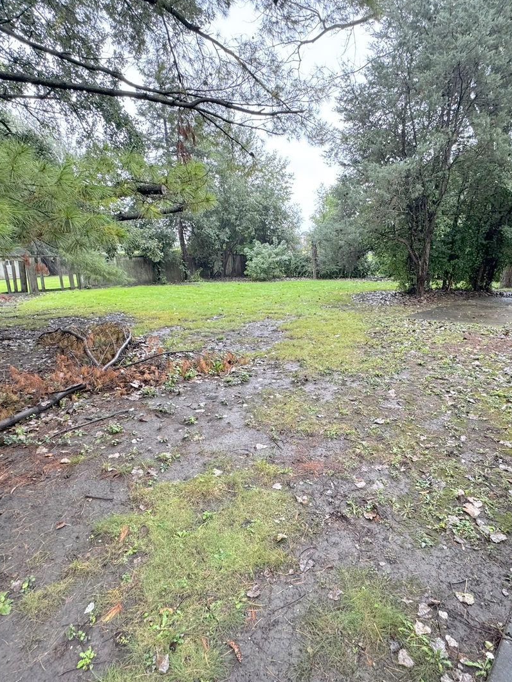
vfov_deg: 84.7
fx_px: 375
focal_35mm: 19
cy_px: 341
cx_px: 272
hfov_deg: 68.6
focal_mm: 2.22
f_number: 2.2
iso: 160
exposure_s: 1/99
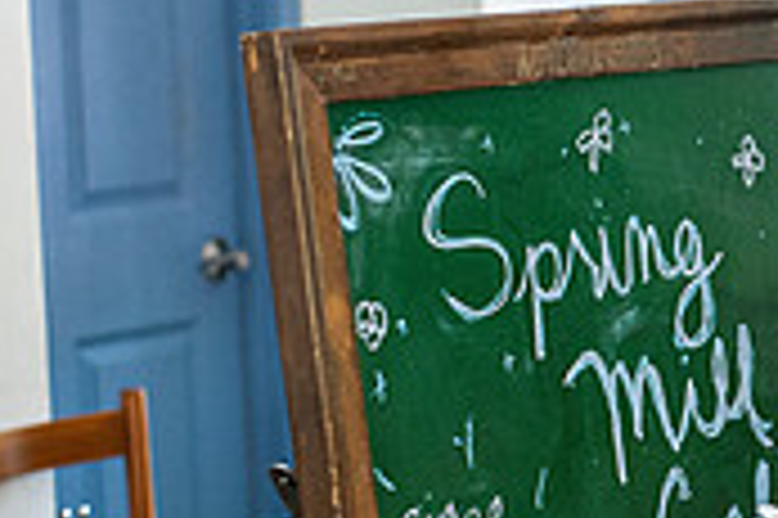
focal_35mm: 168
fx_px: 3627
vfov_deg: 8.1
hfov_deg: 11.7
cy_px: 437
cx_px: 1147
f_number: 2.8
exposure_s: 1/80
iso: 1600
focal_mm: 50
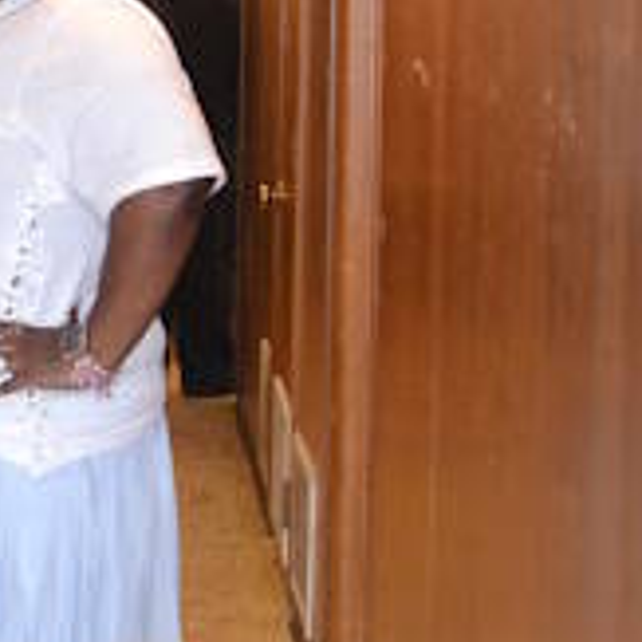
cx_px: -16
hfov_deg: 13.7
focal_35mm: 125
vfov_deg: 13.9
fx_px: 2623
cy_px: 96
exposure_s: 1/60
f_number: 3.8
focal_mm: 20
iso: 2000
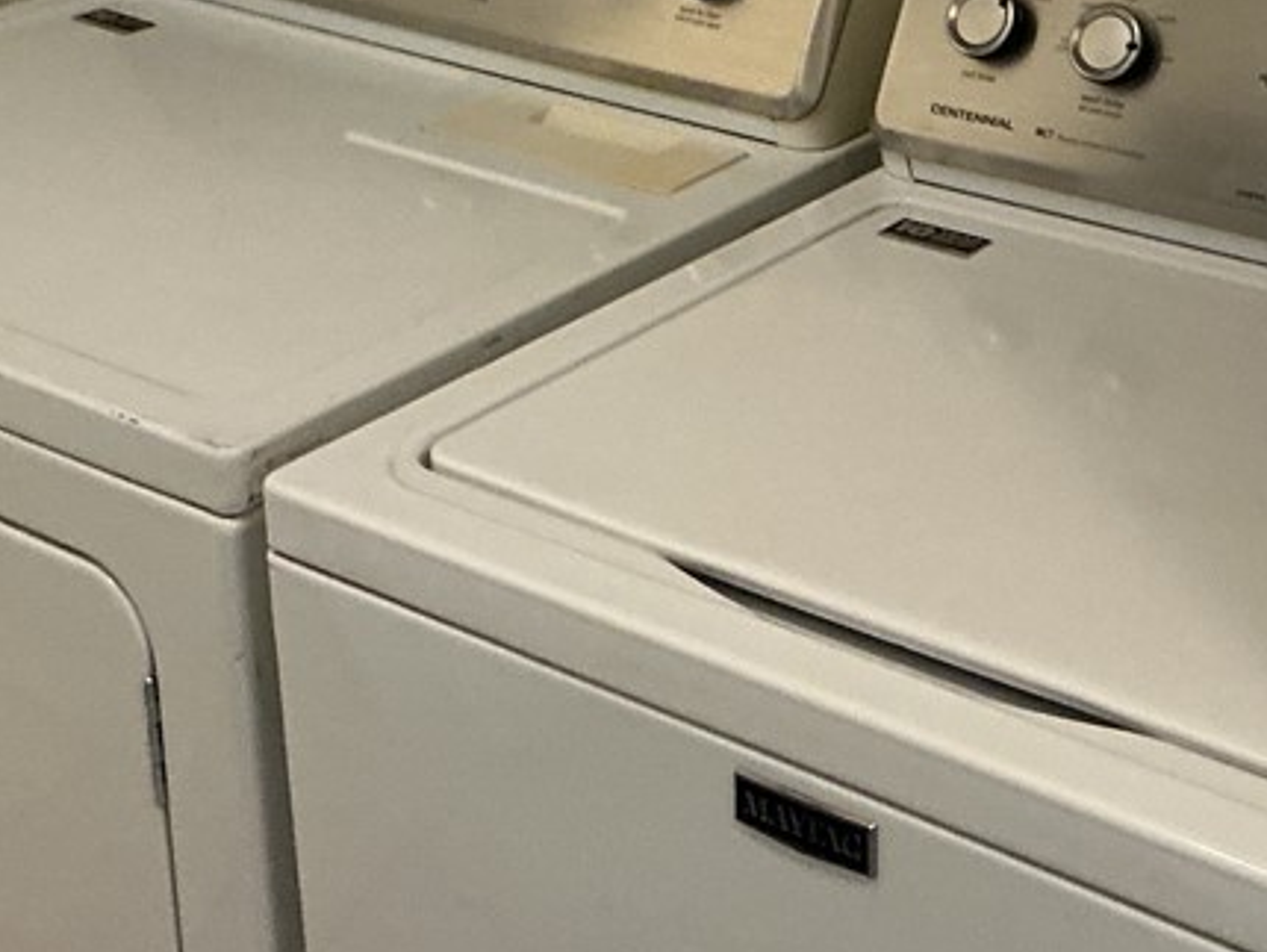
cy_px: 68
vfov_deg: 20.8
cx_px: 872
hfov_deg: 27.9
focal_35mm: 69
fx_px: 2527
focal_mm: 3
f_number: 1.8
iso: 160
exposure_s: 1/60
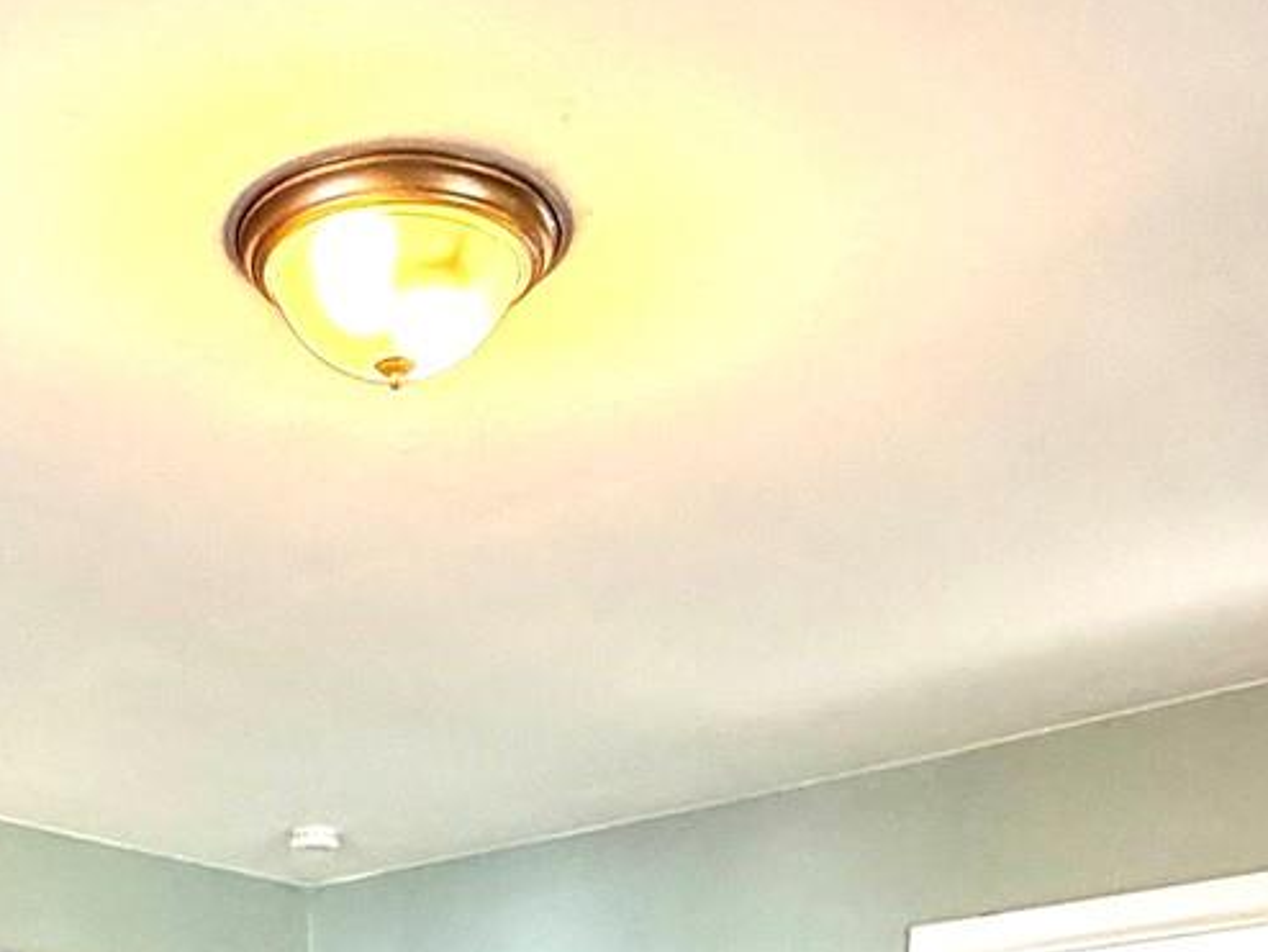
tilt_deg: -7.2
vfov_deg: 20.1
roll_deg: +0.2
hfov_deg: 32.5
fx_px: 2126
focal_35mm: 58
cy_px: 1591
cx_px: 305
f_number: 2.2
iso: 250
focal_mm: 2.22
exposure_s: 1/60
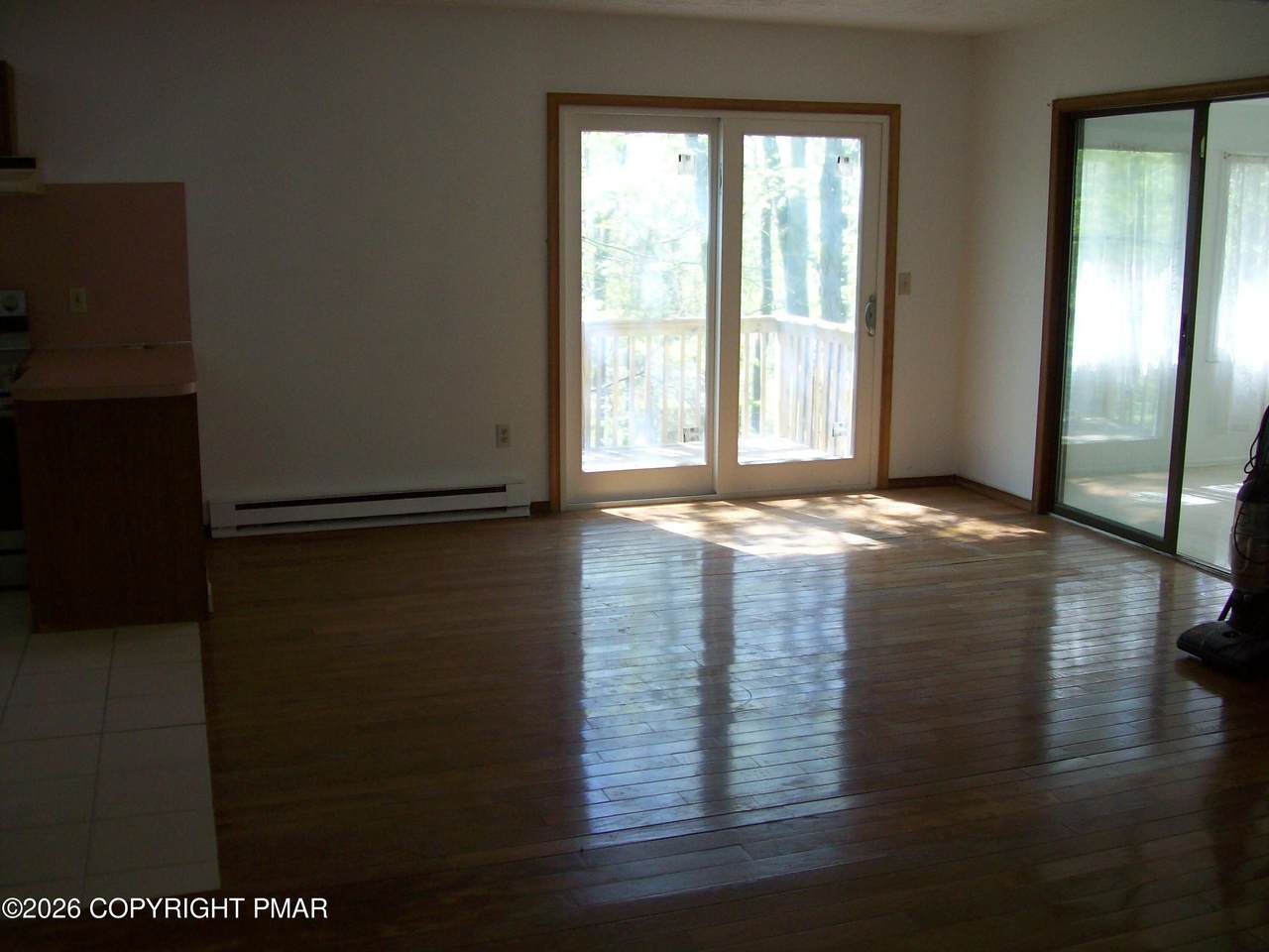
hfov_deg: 51.4
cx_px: 634
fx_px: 1320
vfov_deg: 39.7
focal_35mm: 36
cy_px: 476
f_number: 2.7
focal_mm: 6
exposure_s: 1/65.5
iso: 80
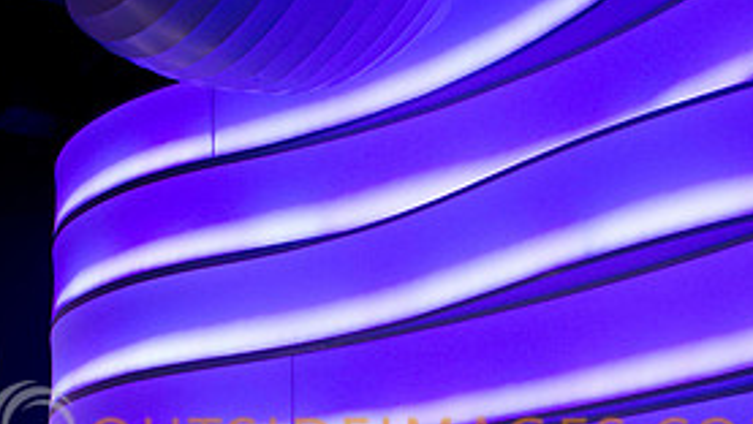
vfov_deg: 14.0
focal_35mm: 85
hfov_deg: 25.0
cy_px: 427
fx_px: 1698
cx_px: 390
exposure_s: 1/500
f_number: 2
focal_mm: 50
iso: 2000
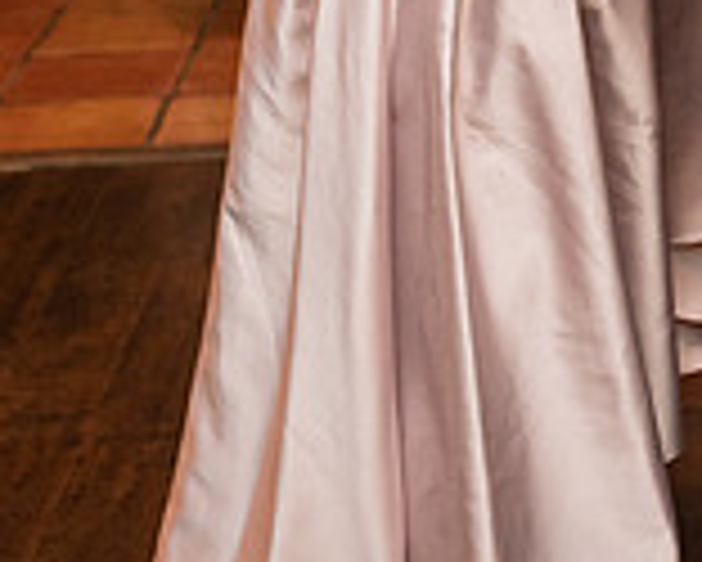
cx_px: 598
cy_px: -238
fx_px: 3264
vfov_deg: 9.6
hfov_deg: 12.2
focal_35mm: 157
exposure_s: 1/125
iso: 3200
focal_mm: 58
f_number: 3.2
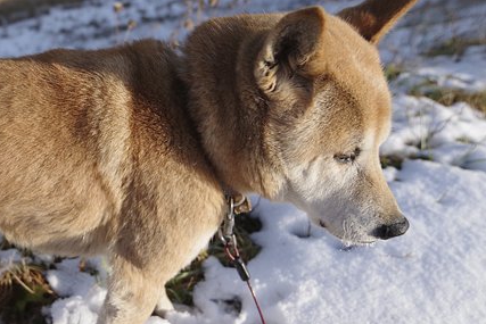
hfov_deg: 48.7
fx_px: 486
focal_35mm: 36
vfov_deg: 36.8
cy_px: 187
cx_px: 69
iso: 320
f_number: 3.2
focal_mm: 15
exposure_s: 1/3200
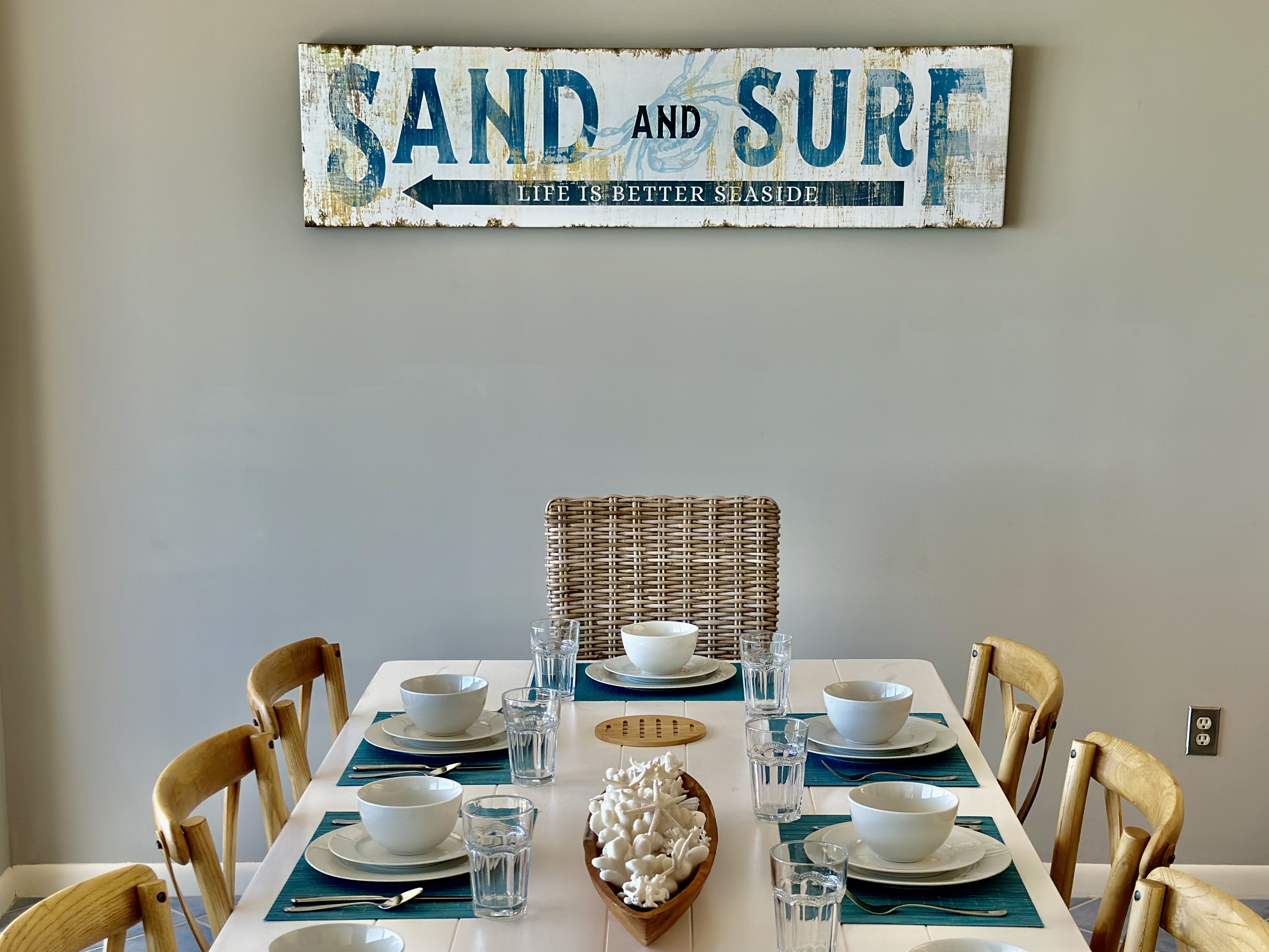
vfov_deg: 30.3
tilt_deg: -10.1
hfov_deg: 39.7
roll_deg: -0.5
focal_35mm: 48
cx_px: 634
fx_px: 1760
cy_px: 476
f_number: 1.78
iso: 80
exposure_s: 1/199
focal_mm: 6.86
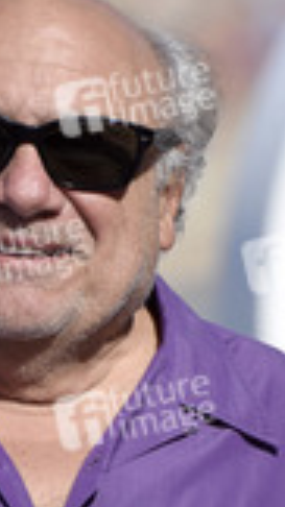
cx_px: -262
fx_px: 11768
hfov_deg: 1.4
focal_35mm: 875
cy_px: 335
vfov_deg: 2.5
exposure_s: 1/4000
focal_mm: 200
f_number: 4
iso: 200
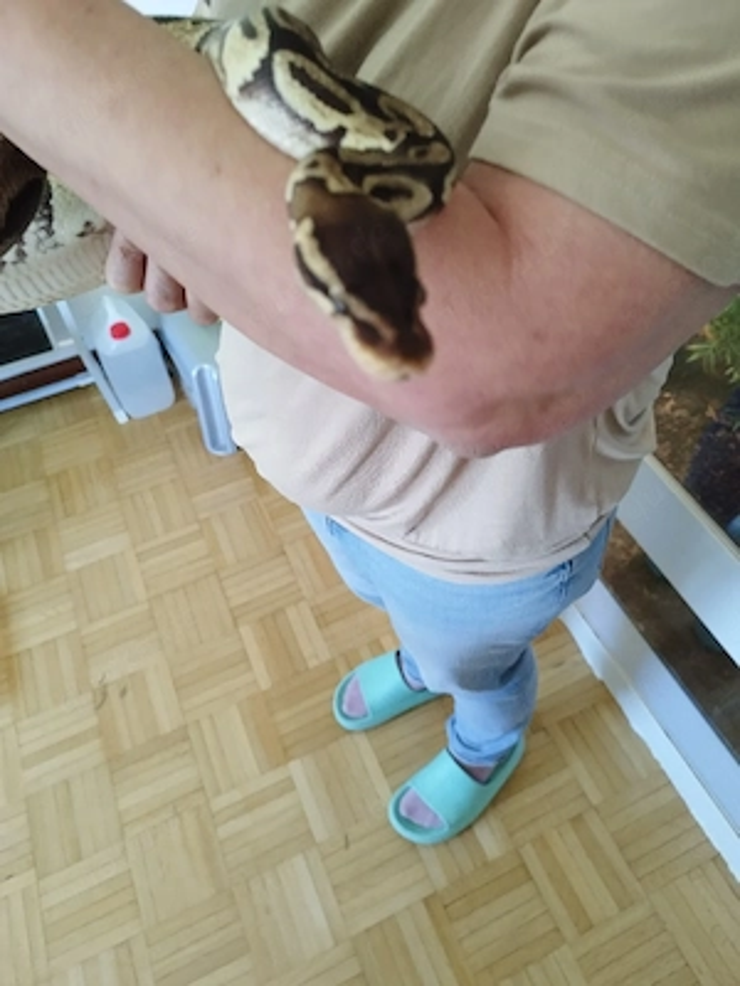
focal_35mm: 24
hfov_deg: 56.8
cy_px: 493
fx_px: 684
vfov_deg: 71.6
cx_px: 370
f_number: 1.89
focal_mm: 5.89
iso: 630
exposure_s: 1/50
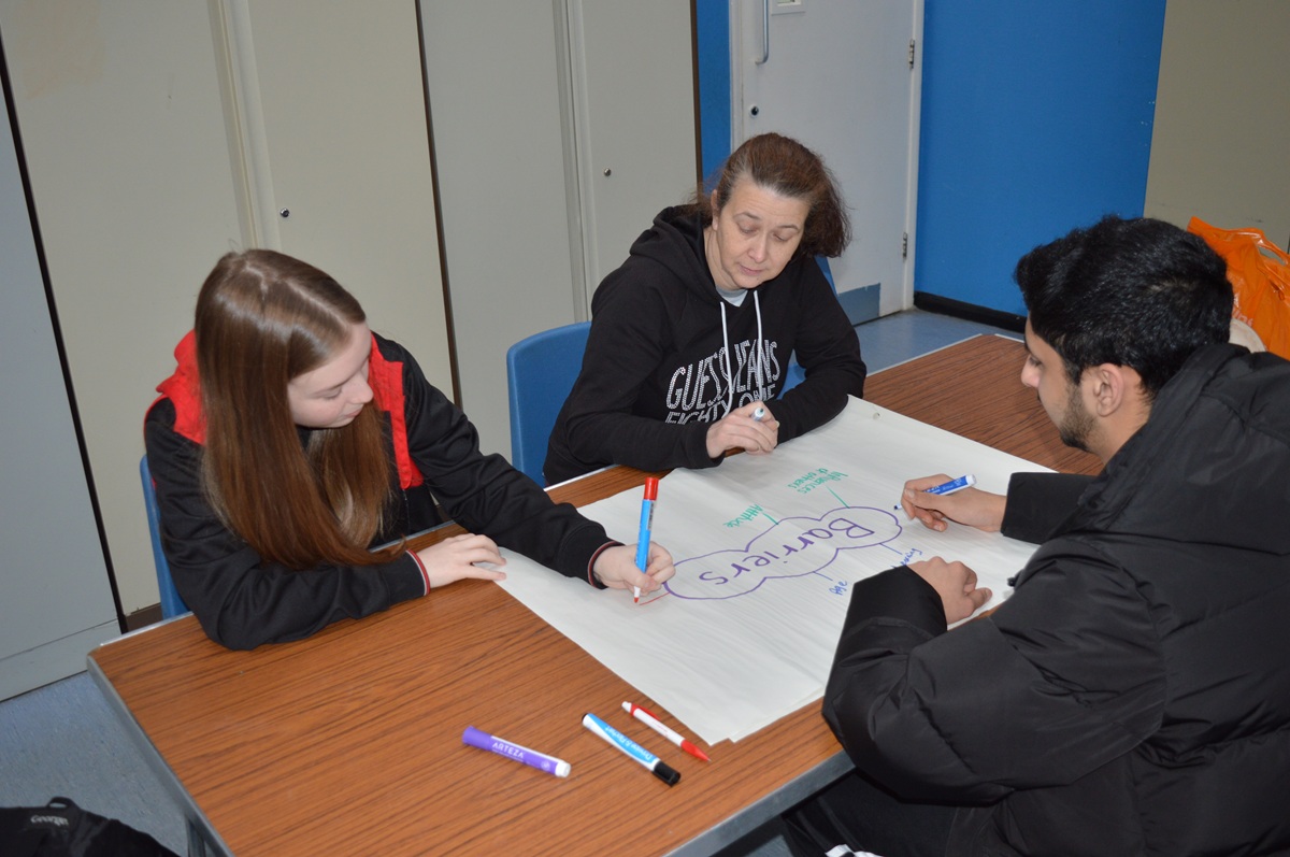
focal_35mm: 34
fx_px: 1235
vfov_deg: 38.3
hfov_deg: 55.2
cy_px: 428
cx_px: 645
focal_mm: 23
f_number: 3.8
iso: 400
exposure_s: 1/80
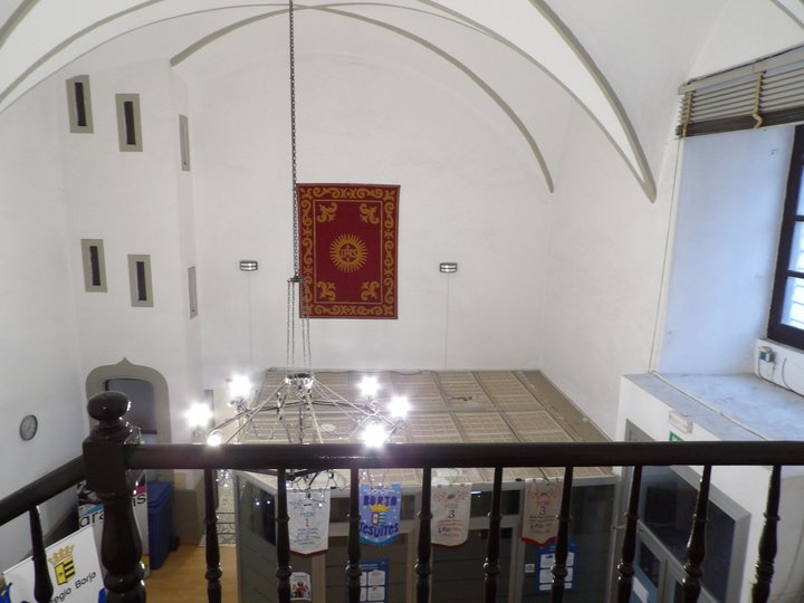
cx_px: 402
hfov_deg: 71.6
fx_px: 557
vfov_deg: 56.8
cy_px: 302
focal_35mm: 24
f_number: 3.2
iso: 307
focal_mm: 4.3
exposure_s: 1/17
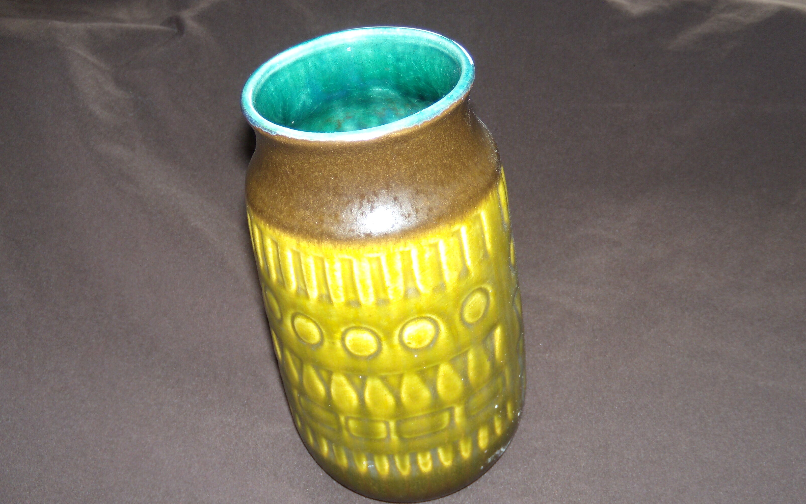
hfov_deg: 50.4
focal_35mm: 39
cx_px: 407
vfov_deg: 32.7
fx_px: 857
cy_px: 306
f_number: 3.6
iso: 80
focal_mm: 6.4
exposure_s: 1/30
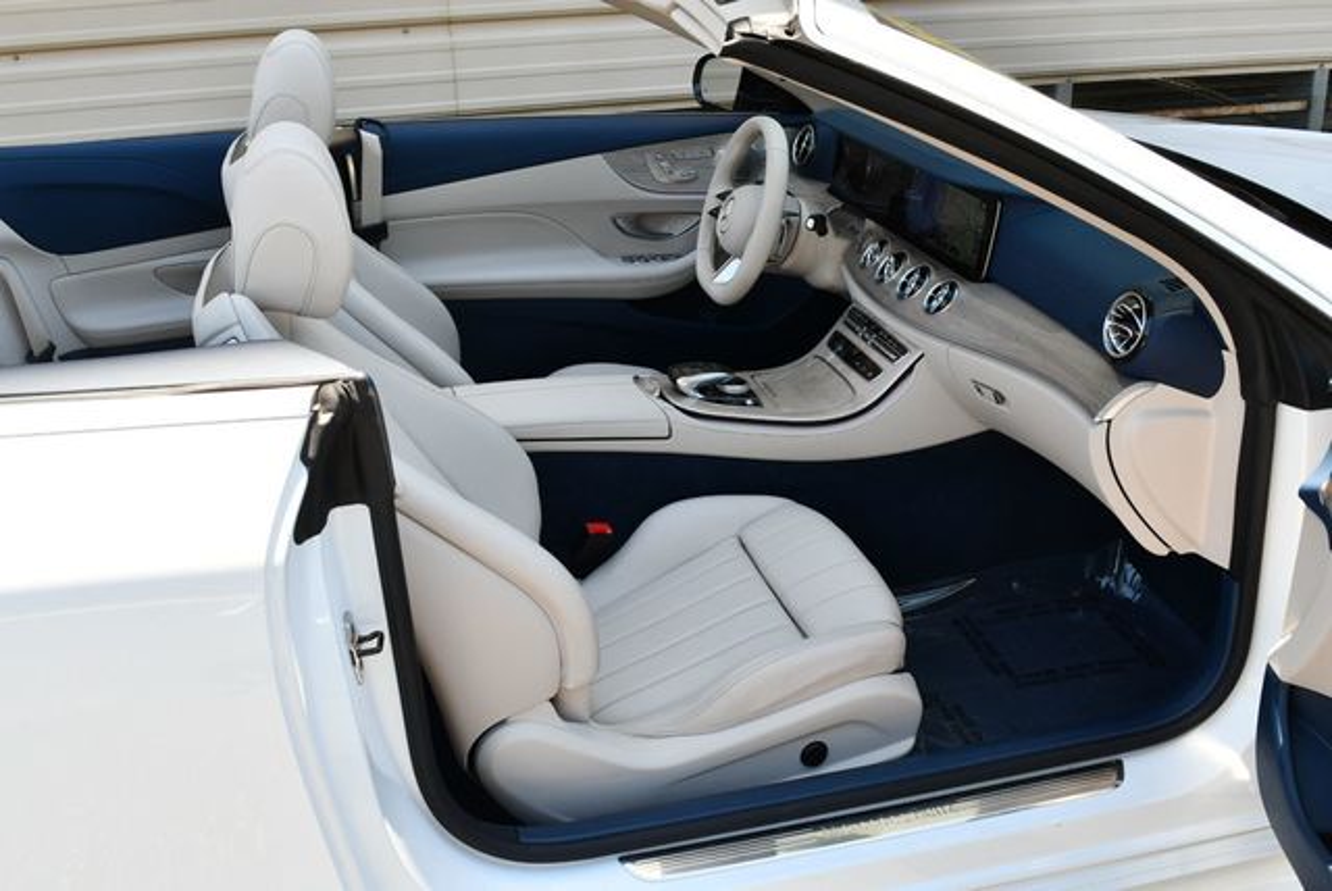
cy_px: 446
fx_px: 1333
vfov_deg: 36.9
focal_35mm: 36
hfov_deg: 53.1
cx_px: 666
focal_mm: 18
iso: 250
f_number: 5.6
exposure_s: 1/250
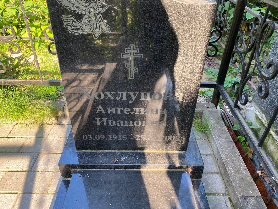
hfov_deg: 67.3
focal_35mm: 26
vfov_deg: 53.1
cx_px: 139
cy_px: 104
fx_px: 209
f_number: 1.8
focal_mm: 4.25
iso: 50
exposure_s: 1/122
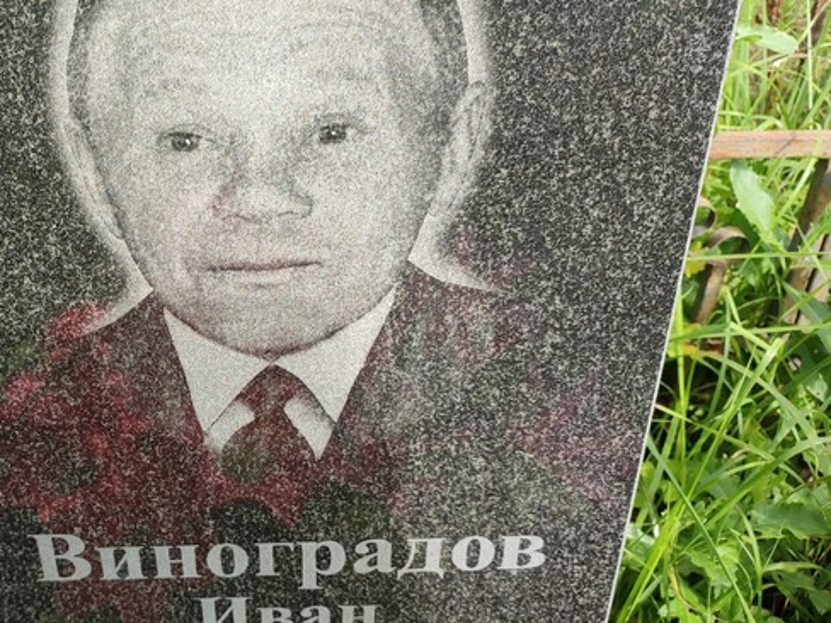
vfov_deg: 35.1
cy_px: 323
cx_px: 169
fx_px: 984
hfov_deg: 43.7
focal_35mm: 41
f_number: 1.9
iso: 50
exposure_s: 1/138
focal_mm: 6.04
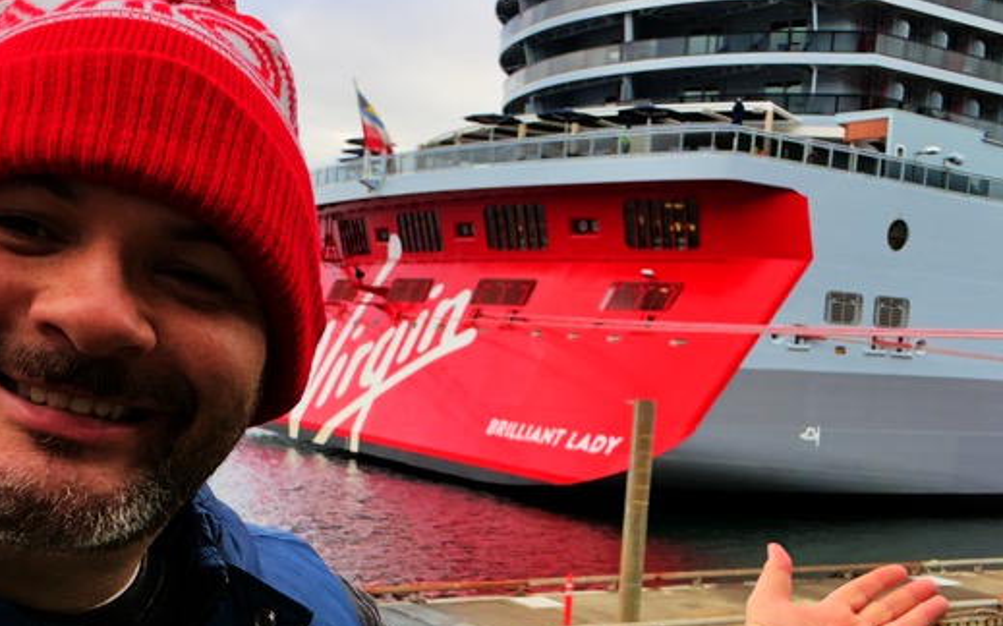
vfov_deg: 27.3
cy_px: 373
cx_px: 425
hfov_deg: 42.5
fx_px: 1284
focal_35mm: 47
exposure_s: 1/234
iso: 64
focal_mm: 2.69
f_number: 1.9
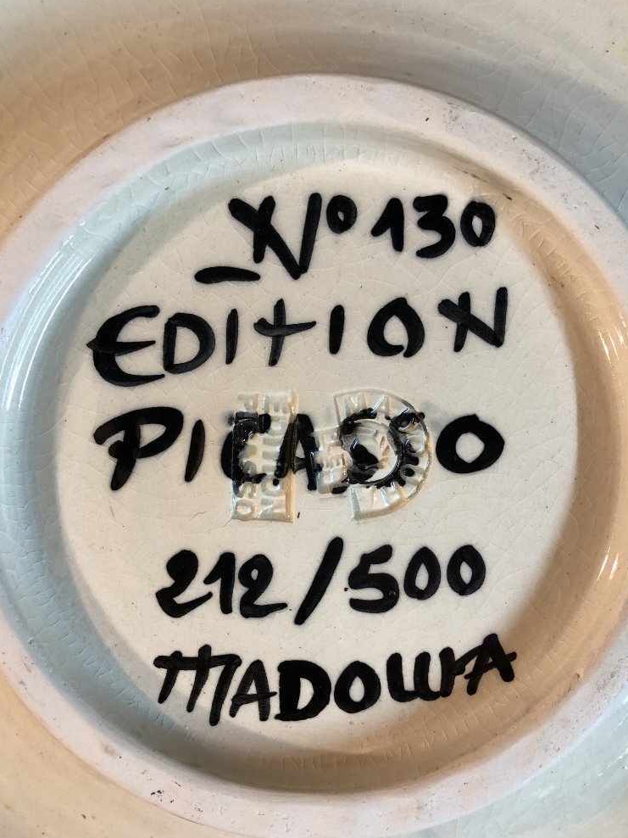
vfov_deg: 53.8
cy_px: 464
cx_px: 328
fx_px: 822
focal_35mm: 34
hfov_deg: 41.8
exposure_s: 1/17
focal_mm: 3.99
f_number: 1.8
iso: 50
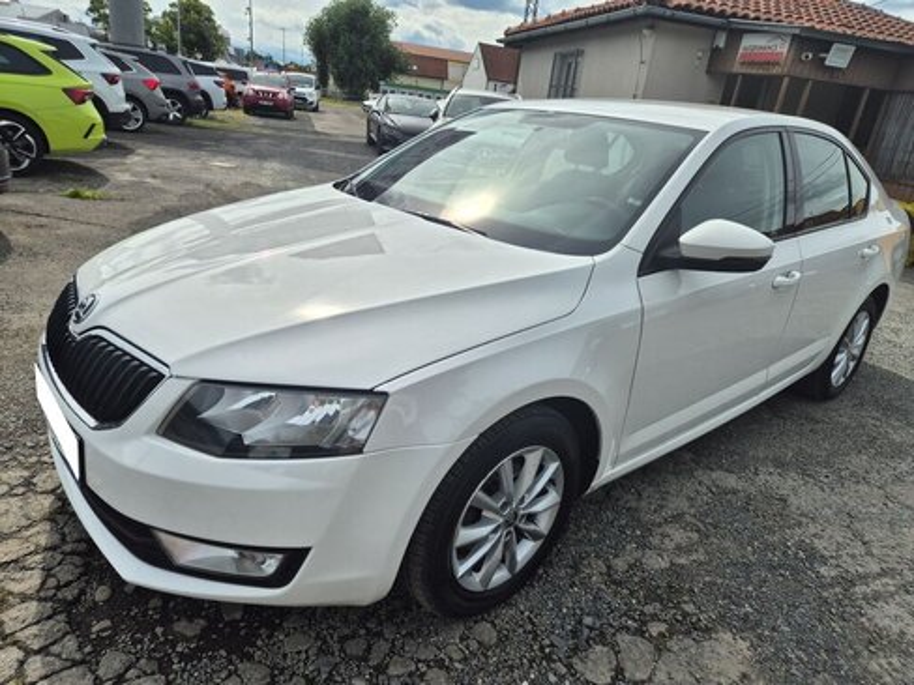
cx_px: 457
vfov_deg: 58.9
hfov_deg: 73.9
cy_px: 342
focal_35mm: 23
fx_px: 607
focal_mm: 5.4
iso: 25
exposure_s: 1/2968
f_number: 1.8
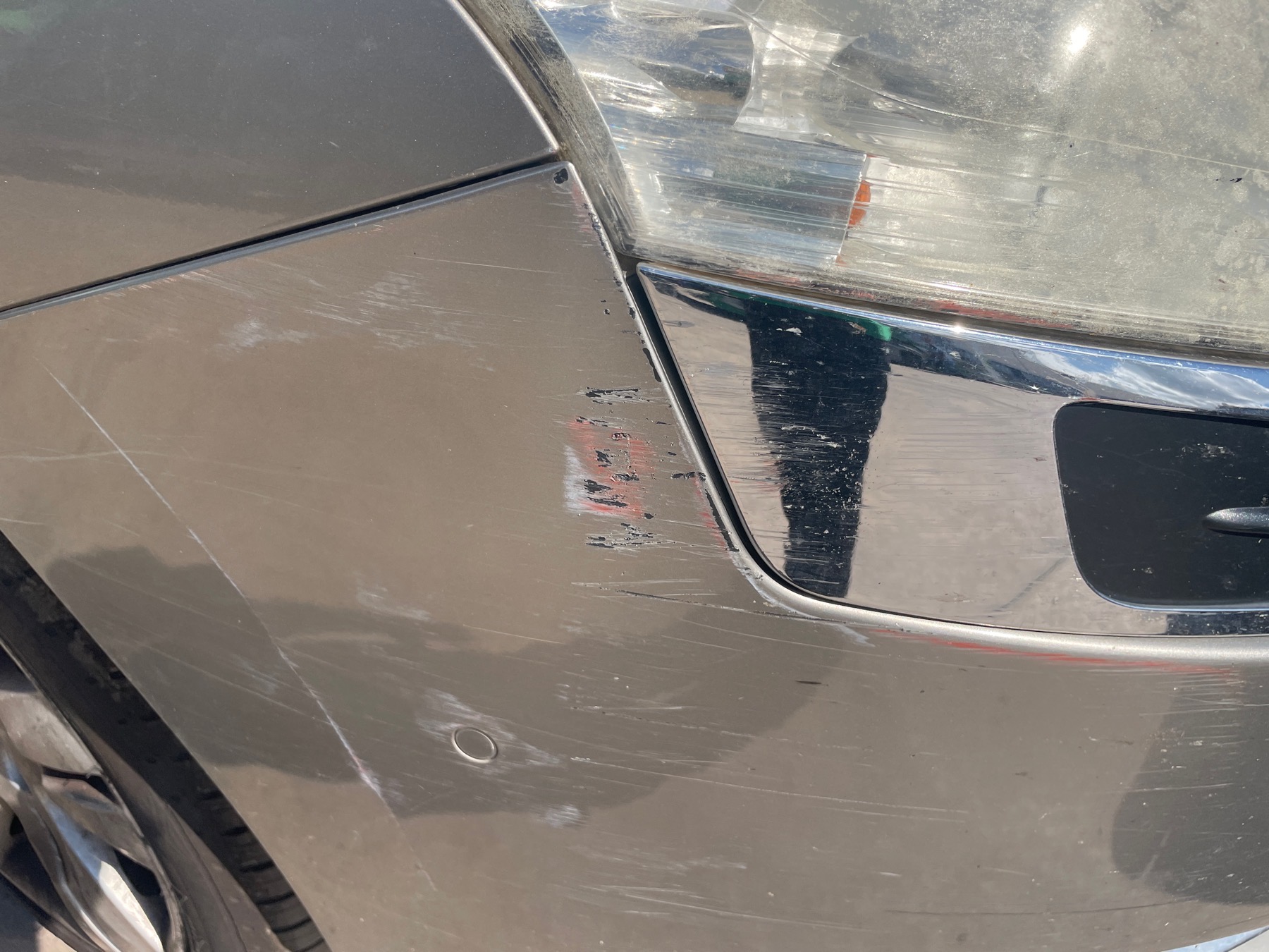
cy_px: 476
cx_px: 634
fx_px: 953
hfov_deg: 67.3
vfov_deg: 53.1
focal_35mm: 26
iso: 32
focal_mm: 4.2
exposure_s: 1/3731
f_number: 1.6
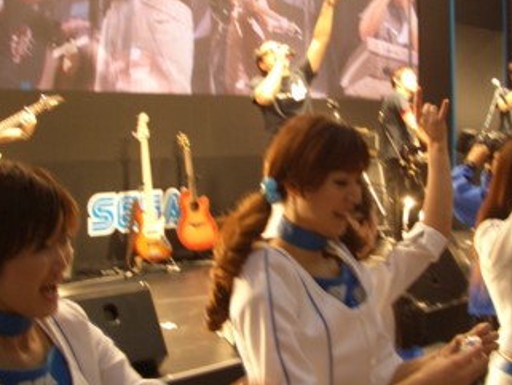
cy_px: 118
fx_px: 725
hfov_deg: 38.9
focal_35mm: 49
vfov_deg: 29.4
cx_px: 278
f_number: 2.6
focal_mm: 5.8
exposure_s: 1/80
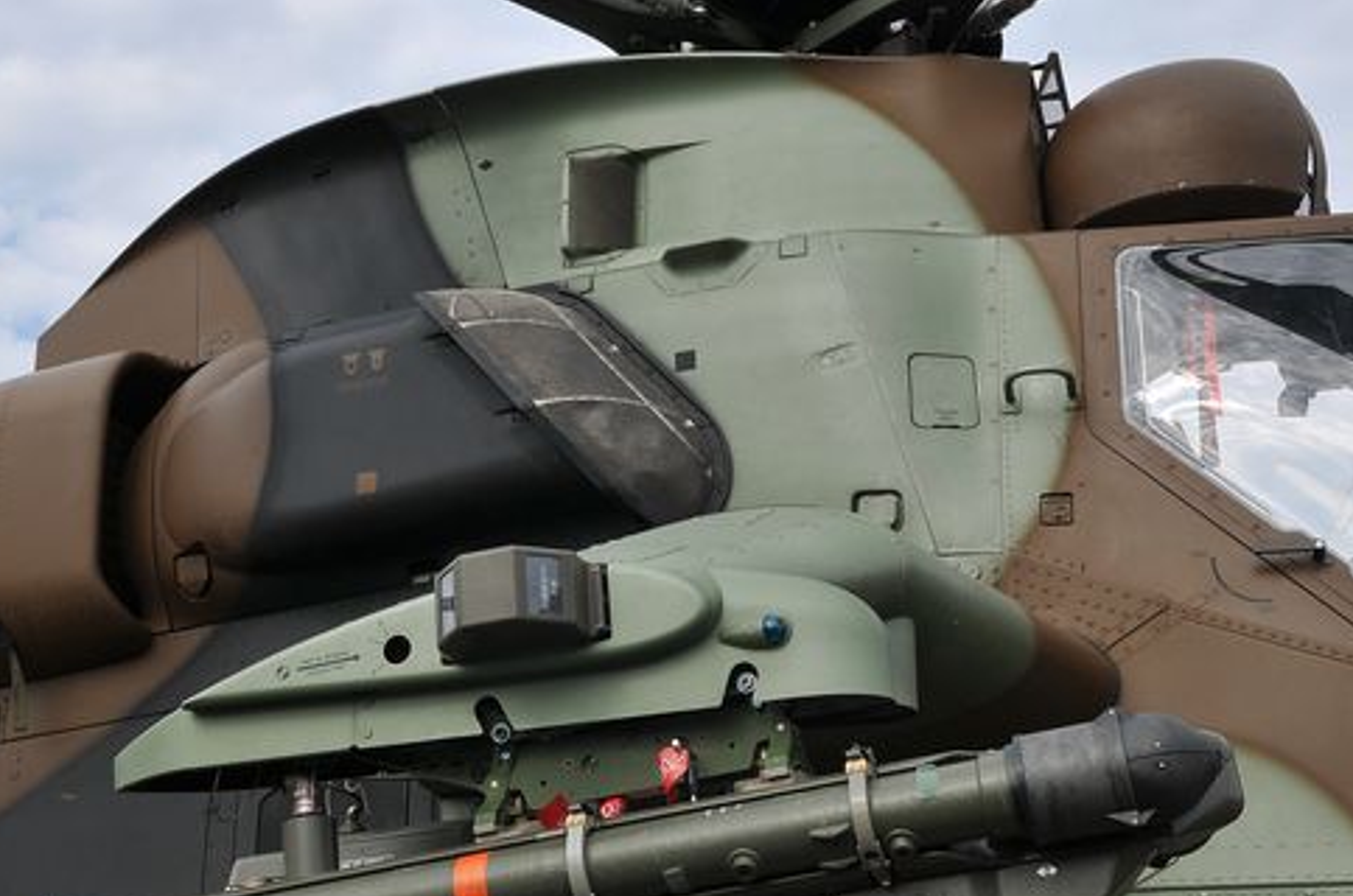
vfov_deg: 26.3
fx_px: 1913
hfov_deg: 38.9
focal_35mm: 51
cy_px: 543
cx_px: 616
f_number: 16
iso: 250
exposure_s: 1/80
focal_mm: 24
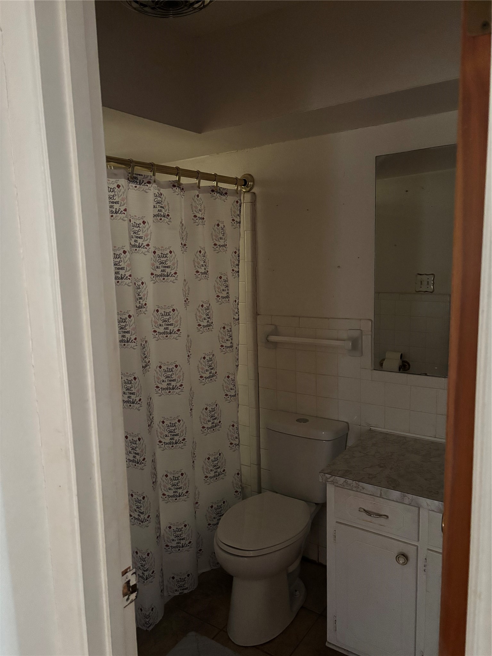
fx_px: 493
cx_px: 246
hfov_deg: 53.1
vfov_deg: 67.3
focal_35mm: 26
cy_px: 328
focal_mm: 5.96
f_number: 1.6
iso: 800
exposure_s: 1/30
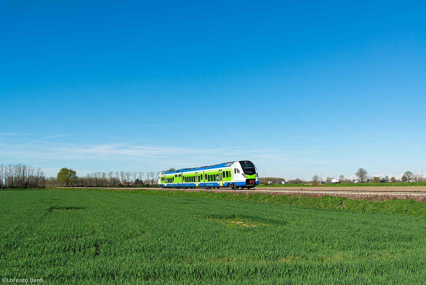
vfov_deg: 30.5
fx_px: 521
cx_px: 213
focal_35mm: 44
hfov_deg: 44.5
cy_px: 142
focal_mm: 44
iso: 250
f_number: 7.1
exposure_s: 1/1000
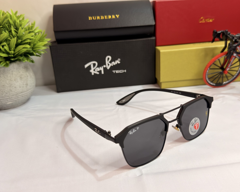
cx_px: 126
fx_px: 263
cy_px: 97
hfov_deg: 49.1
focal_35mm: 37
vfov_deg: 40.1
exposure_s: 1/53
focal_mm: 6.76
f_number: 1.78
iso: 200
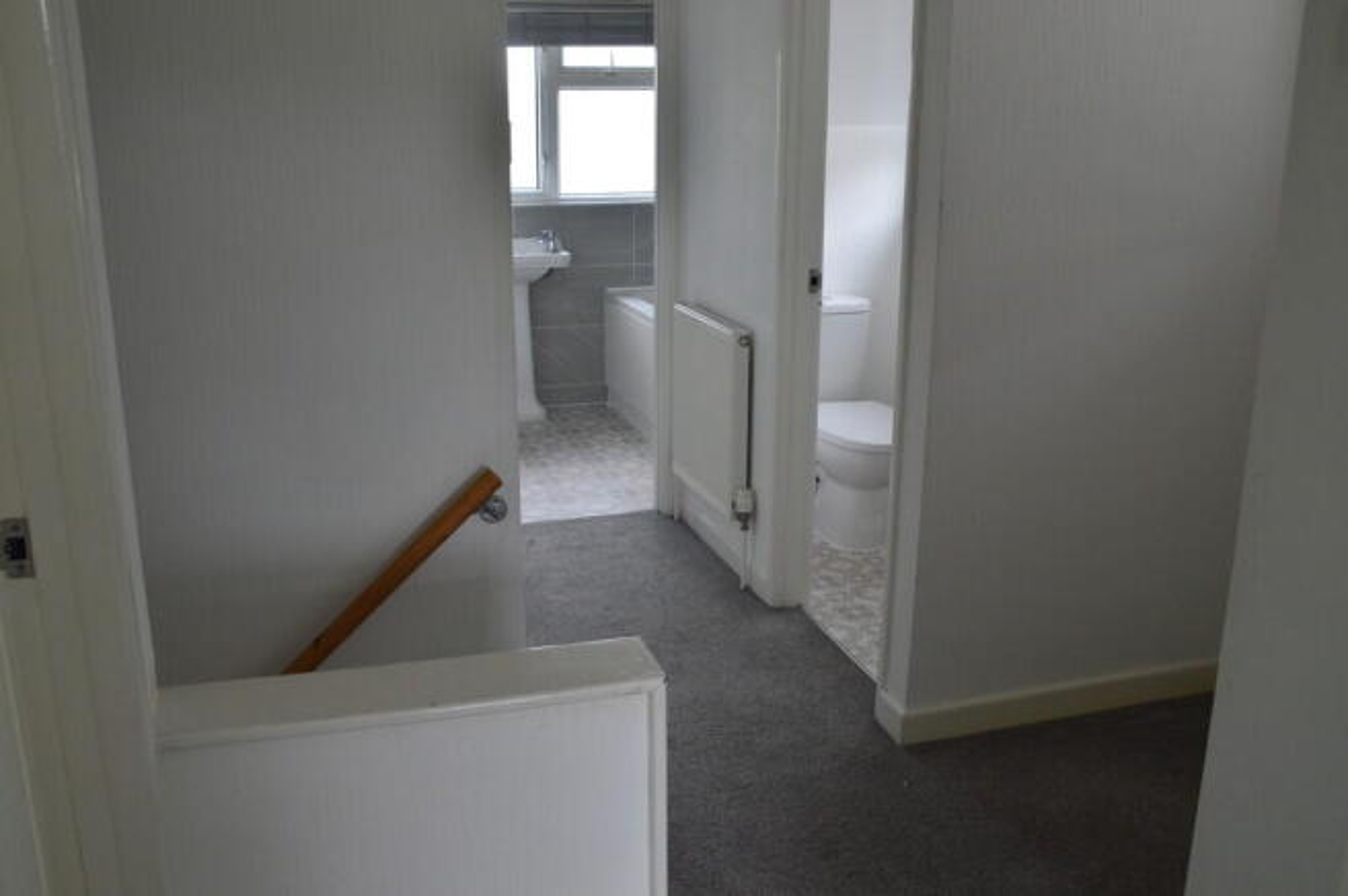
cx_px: 674
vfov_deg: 41.6
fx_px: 1178
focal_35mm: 32
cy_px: 448
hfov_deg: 59.5
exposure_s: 1/25
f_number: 7.1
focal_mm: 21
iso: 400
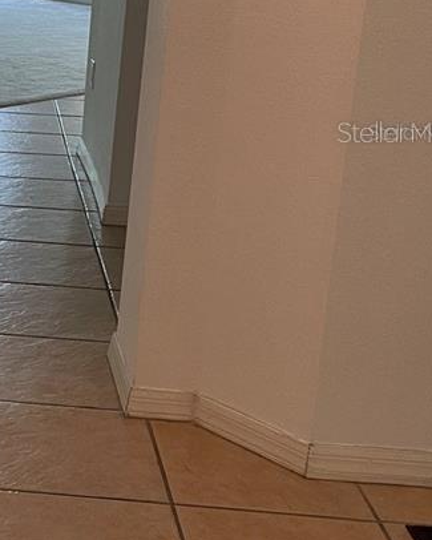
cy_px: 132
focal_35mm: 75
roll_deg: -2.4
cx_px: -136
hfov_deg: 18.9
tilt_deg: -16.5
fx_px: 1198
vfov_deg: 25.1
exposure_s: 1/60
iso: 200
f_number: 1.6
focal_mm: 4.2
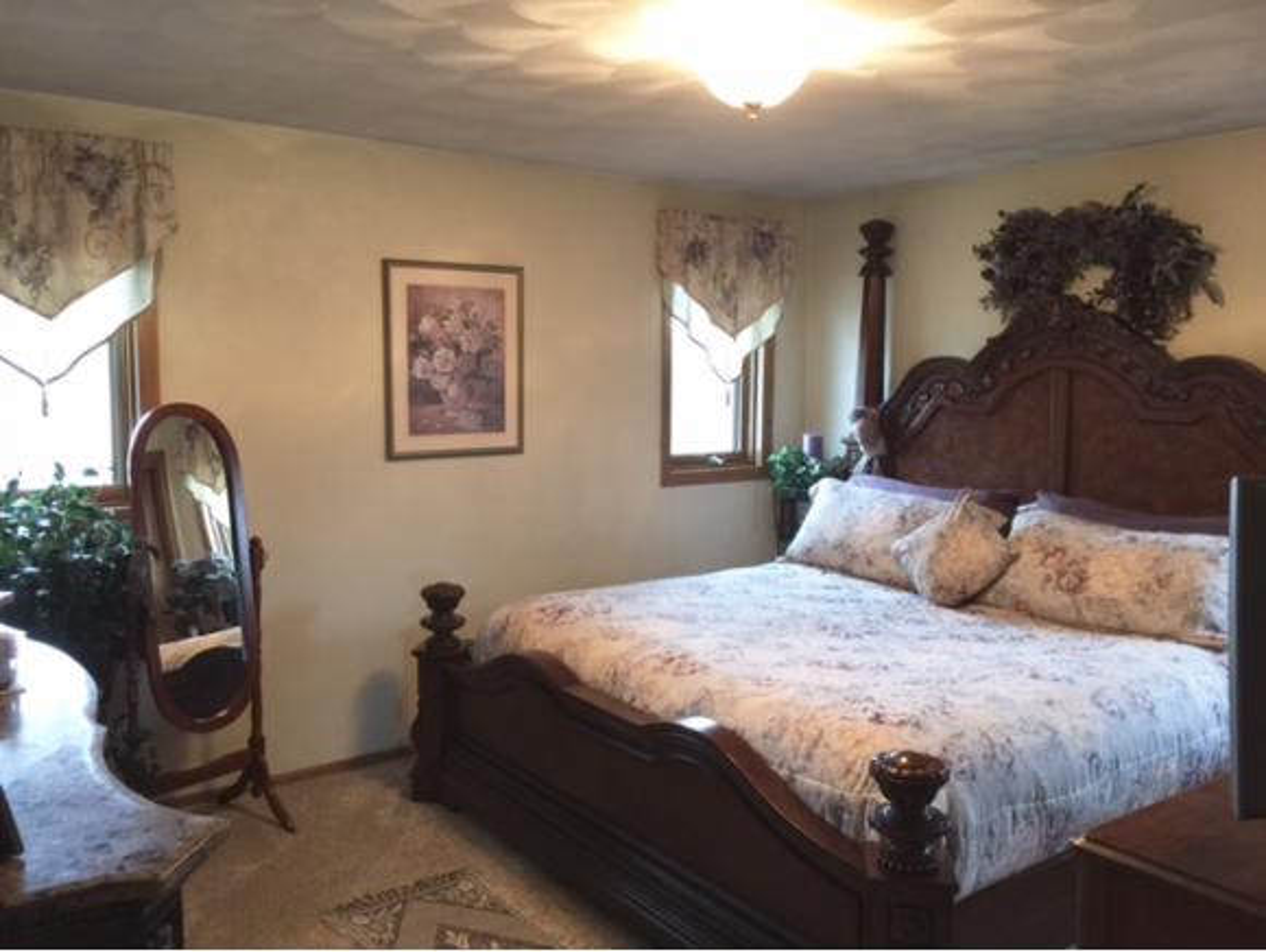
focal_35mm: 29
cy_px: 476
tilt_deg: -3.1
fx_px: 1061
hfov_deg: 61.6
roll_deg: -1.5
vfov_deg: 48.3
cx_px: 633
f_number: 2.2
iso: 100
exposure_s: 1/15
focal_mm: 4.15
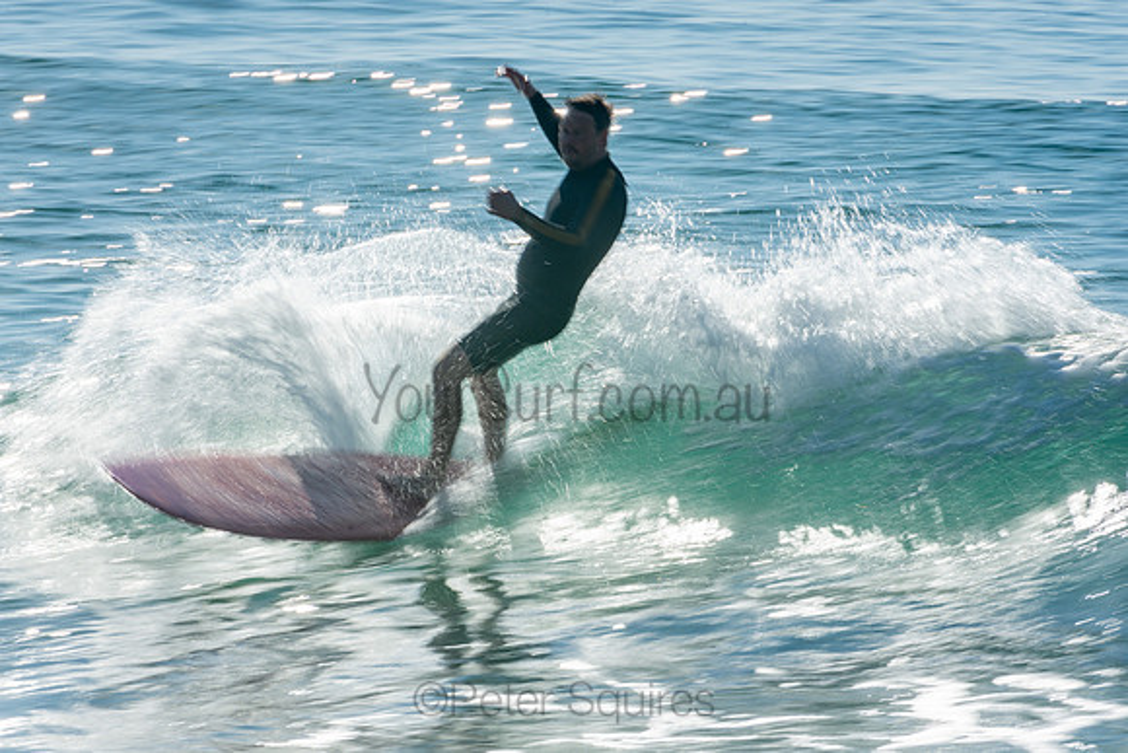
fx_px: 18804
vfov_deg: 2.3
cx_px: 564
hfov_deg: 3.4
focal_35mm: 600
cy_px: 376
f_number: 25
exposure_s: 1/50
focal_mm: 400
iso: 100
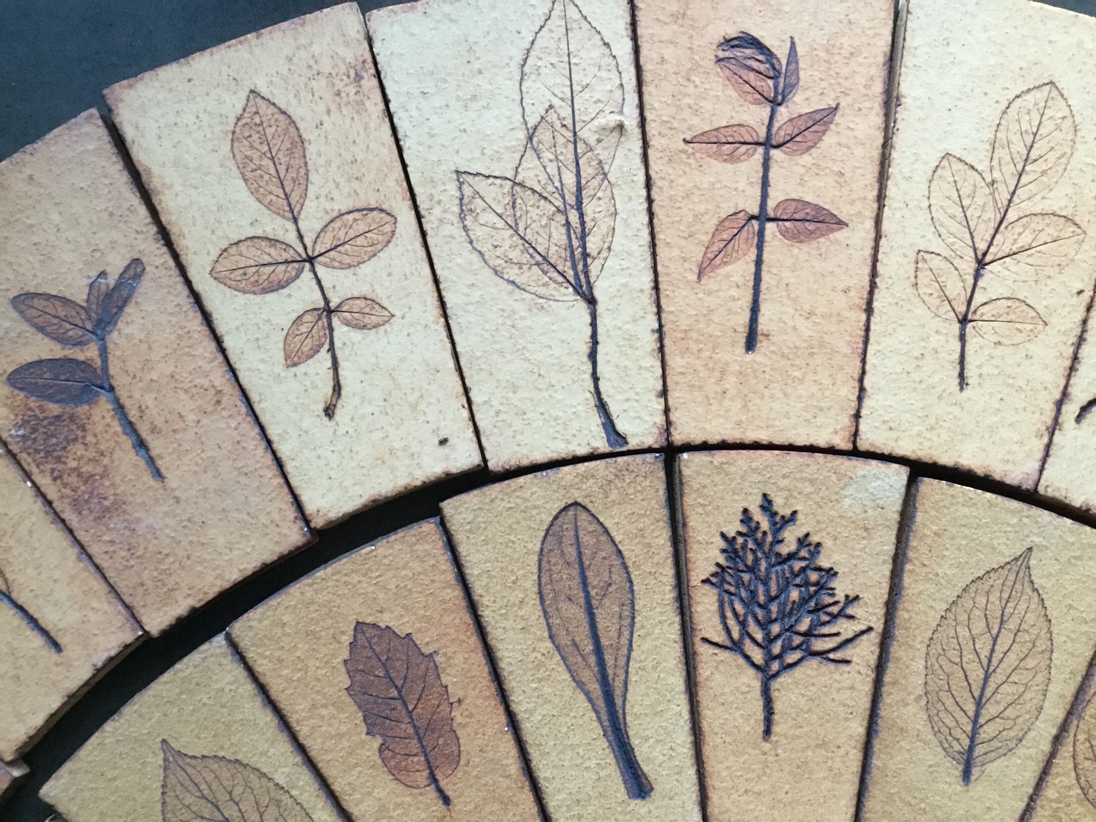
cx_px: 548
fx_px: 982
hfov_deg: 58.4
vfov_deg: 45.4
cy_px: 411
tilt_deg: -85.7
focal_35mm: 31
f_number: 2.4
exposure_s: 1/25
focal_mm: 3.3
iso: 200
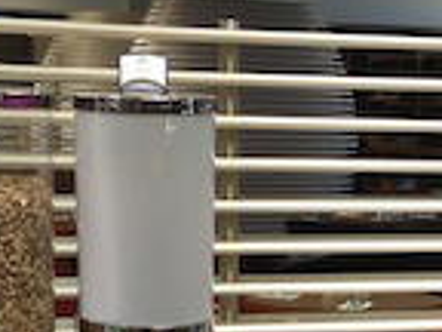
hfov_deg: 14.7
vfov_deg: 10.9
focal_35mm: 133
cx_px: 353
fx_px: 1698
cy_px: 404
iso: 50
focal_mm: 4.13
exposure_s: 1/24
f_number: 2.4
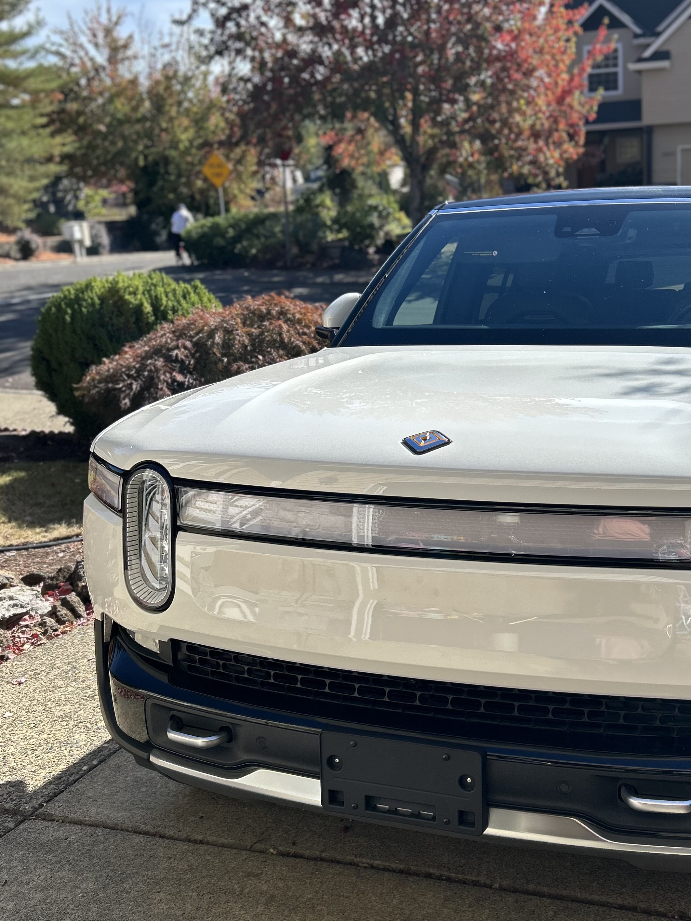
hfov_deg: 38.1
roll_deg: +2.5
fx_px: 985
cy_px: 455
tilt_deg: -16.6
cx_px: 482
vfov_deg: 50.1
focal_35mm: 37
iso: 50
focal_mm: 5.7
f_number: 1.5
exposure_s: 1/2915
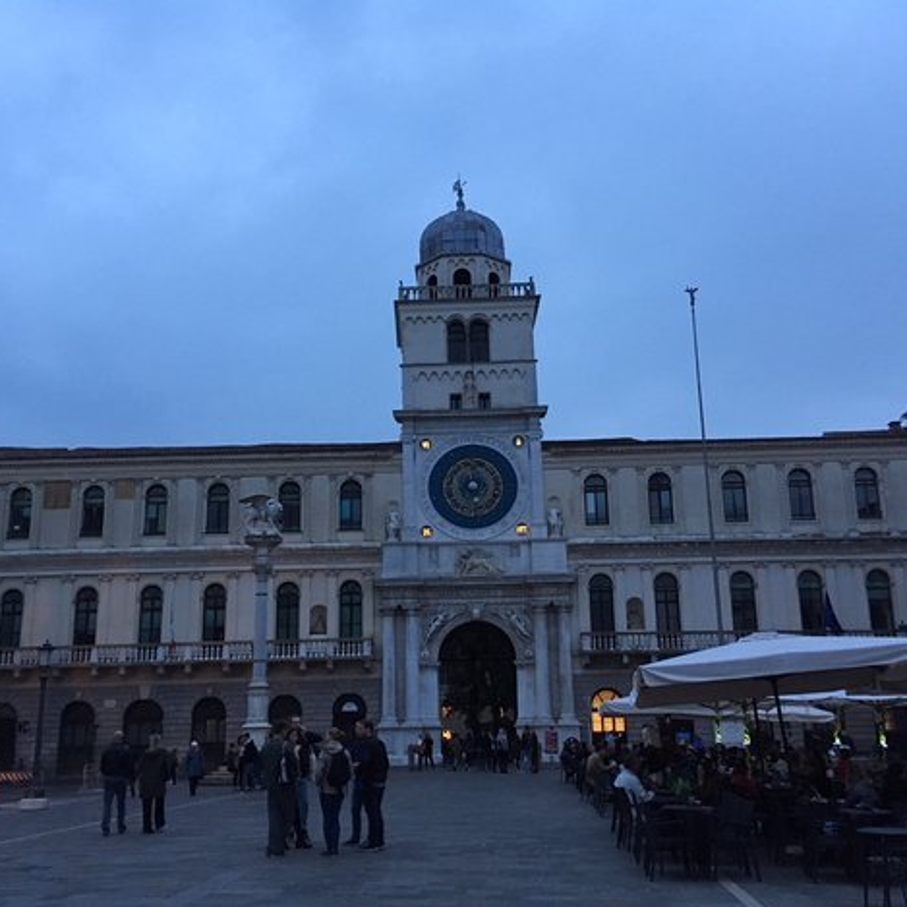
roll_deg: +1.0
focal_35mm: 35
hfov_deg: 47.2
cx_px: 454
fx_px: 1038
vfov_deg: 47.2
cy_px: 449
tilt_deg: +14.1
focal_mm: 4.15
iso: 200
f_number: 2.2
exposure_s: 1/25
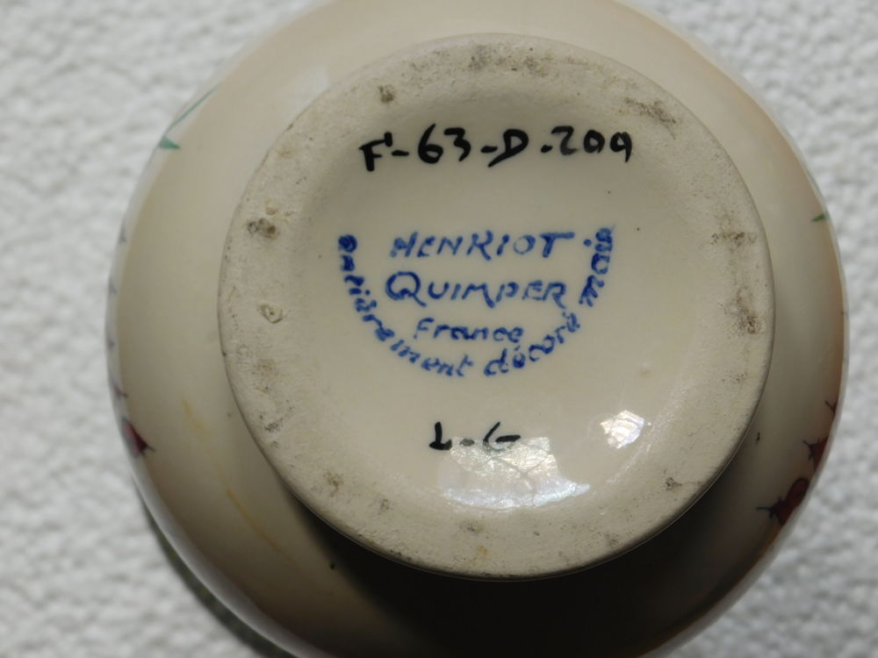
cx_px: 439
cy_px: 329
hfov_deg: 27.4
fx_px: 1801
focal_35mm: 71
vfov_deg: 20.7
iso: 125
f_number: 4.3
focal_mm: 12.6
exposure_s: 1/800
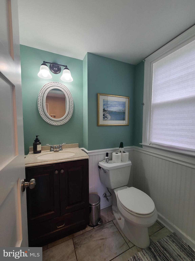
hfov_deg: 89.9
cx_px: 98
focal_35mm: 13
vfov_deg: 106.2
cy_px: 130
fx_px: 98
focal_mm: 2.2
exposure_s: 1/60
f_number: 2.2
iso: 80
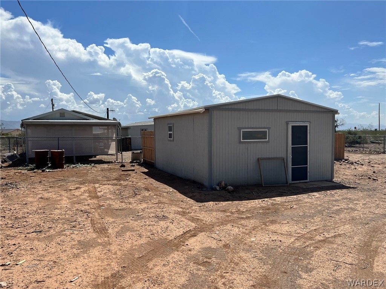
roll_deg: +1.0
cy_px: 144
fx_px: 290
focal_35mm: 26
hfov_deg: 67.3
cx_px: 193
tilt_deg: -2.2
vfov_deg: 53.1
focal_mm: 5.7
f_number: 1.5
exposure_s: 1/9434
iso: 50
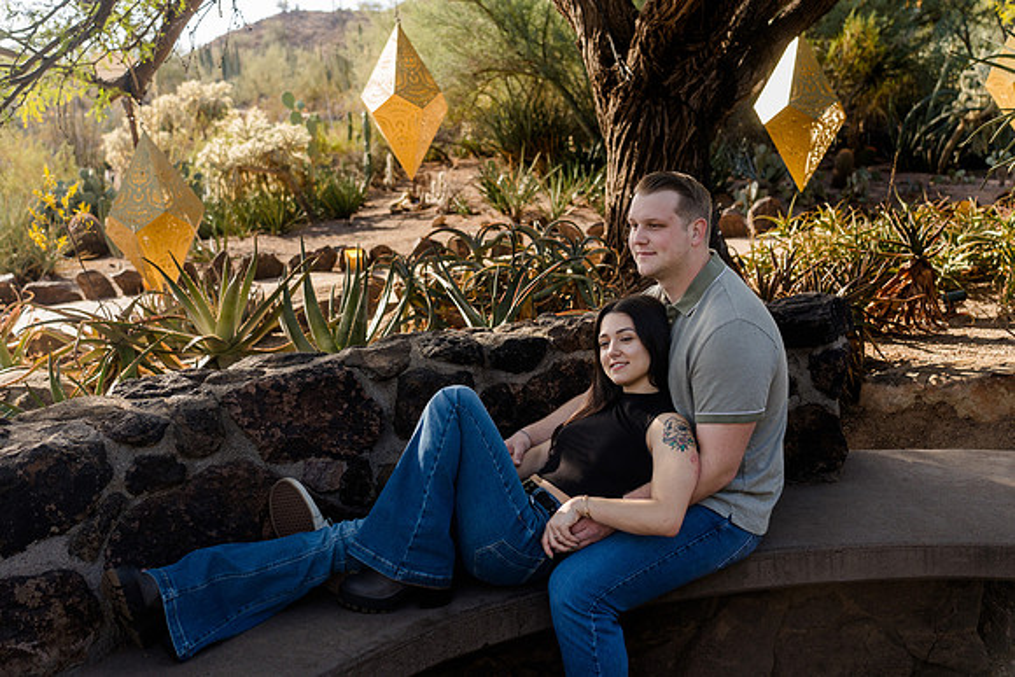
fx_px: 1043
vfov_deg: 36.0
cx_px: 508
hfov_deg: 51.9
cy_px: 338
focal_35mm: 37
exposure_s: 1/400
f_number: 4
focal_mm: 37
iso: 320
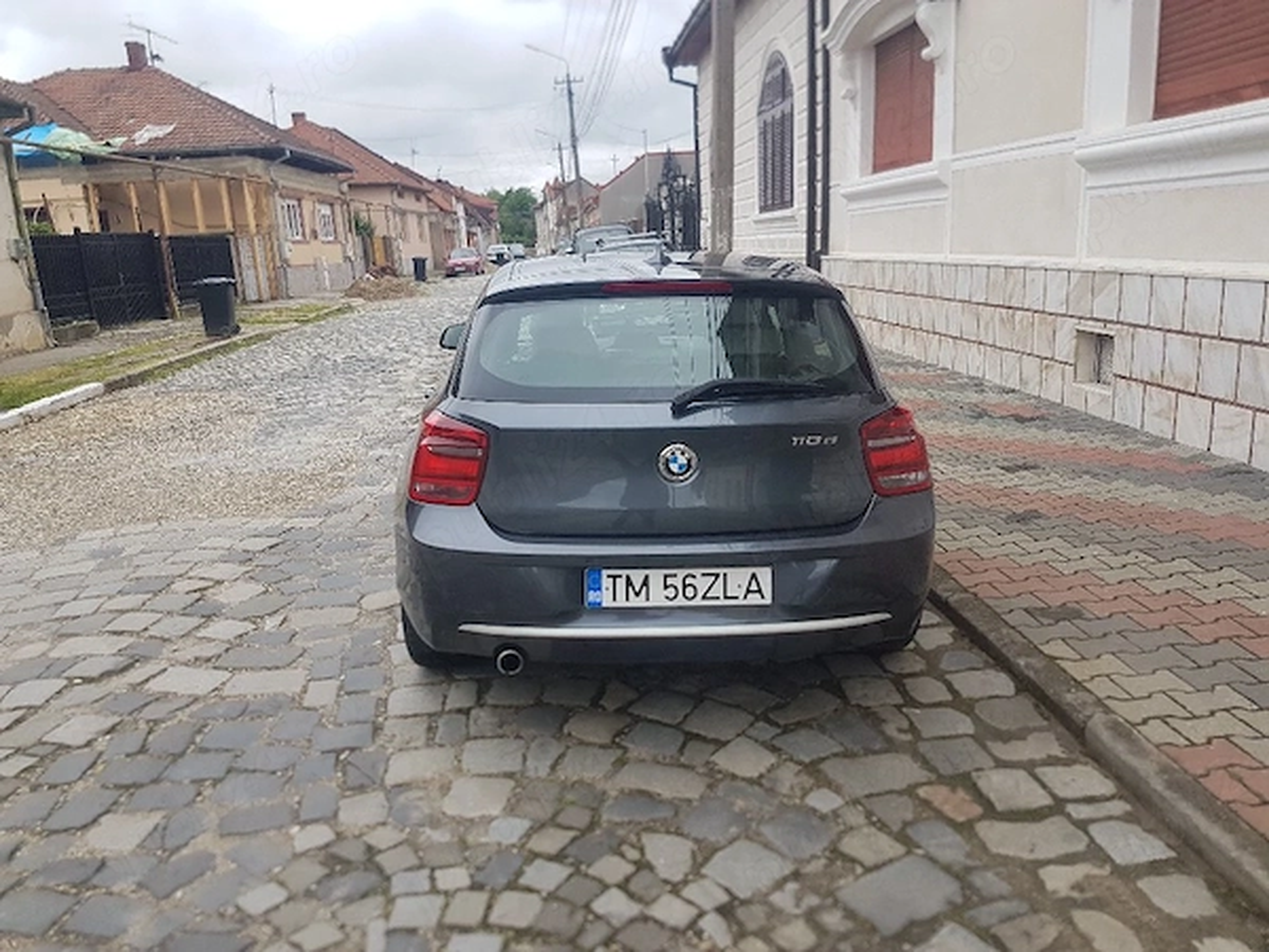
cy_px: 476
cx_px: 634
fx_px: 953
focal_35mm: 26
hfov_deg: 67.3
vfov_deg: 53.1
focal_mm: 4.2
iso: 40
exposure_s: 1/588
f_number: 1.7
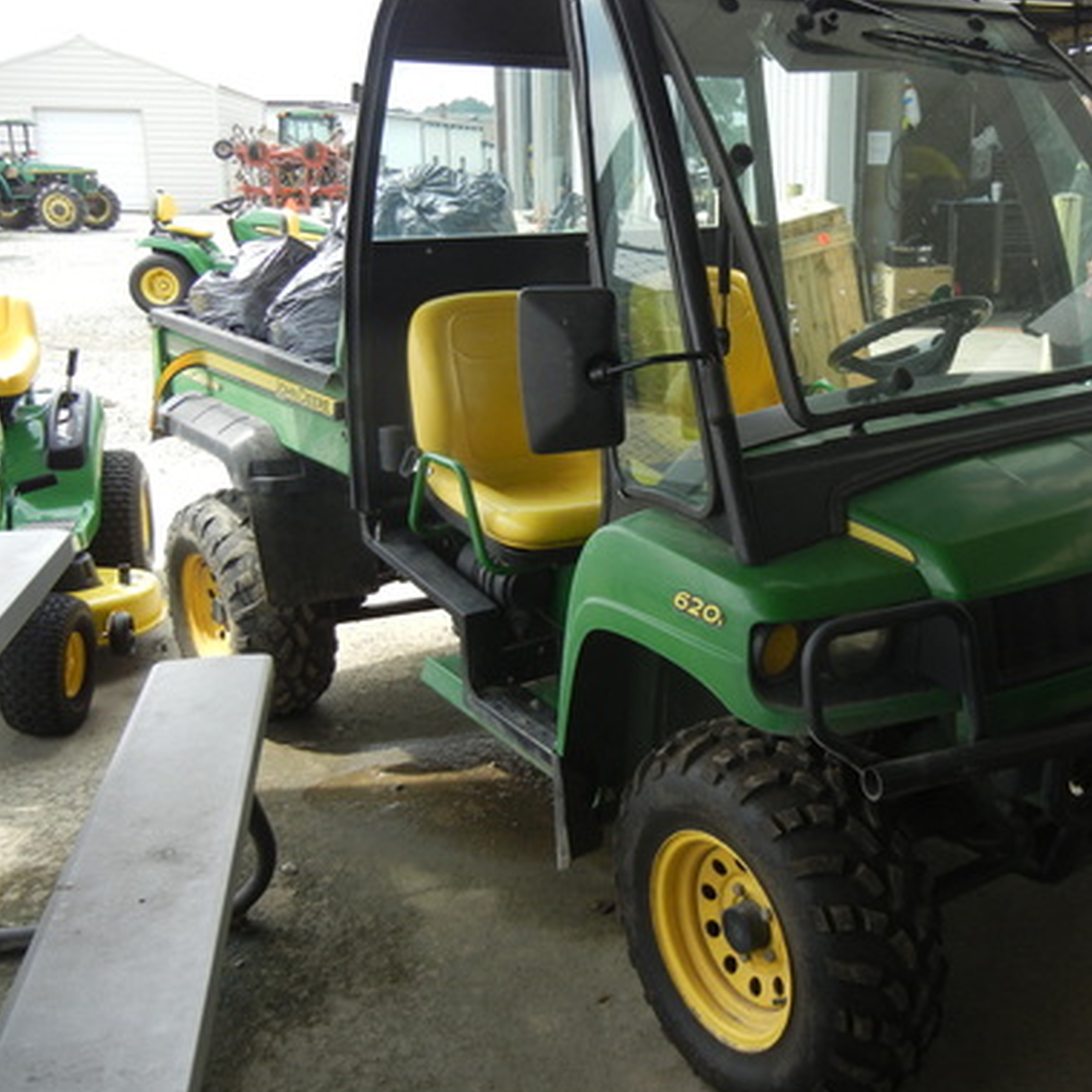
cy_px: 520
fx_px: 1356
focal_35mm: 38
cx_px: 701
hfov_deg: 43.4
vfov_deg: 43.8
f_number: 3.5
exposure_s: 1/380
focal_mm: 5.4
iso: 160
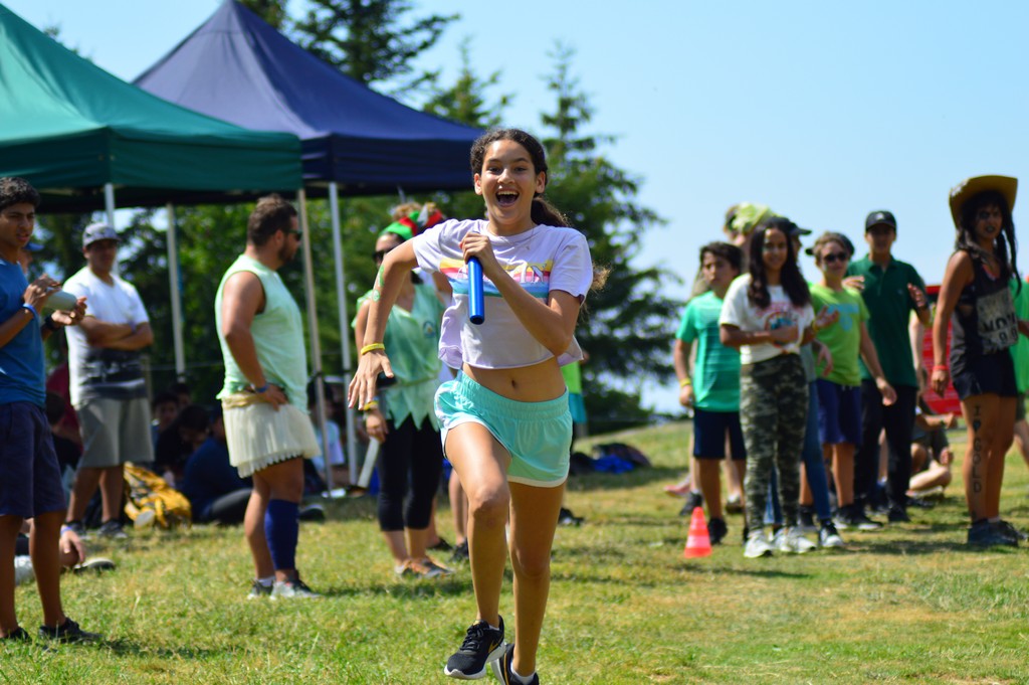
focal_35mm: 165
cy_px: 342
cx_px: 514
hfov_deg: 12.5
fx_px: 4712
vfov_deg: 8.3
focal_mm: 110
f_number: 4
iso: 200
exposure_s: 1/1250
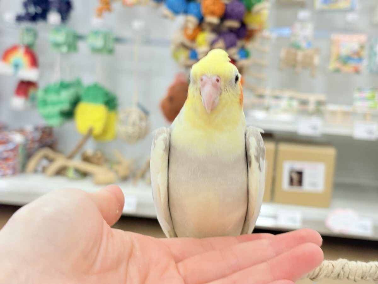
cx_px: 189
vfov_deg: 28.0
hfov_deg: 36.8
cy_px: 142
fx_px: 568
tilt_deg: -9.5
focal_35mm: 52
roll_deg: -2.3
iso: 100
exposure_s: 1/100
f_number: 1.6
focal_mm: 5.96
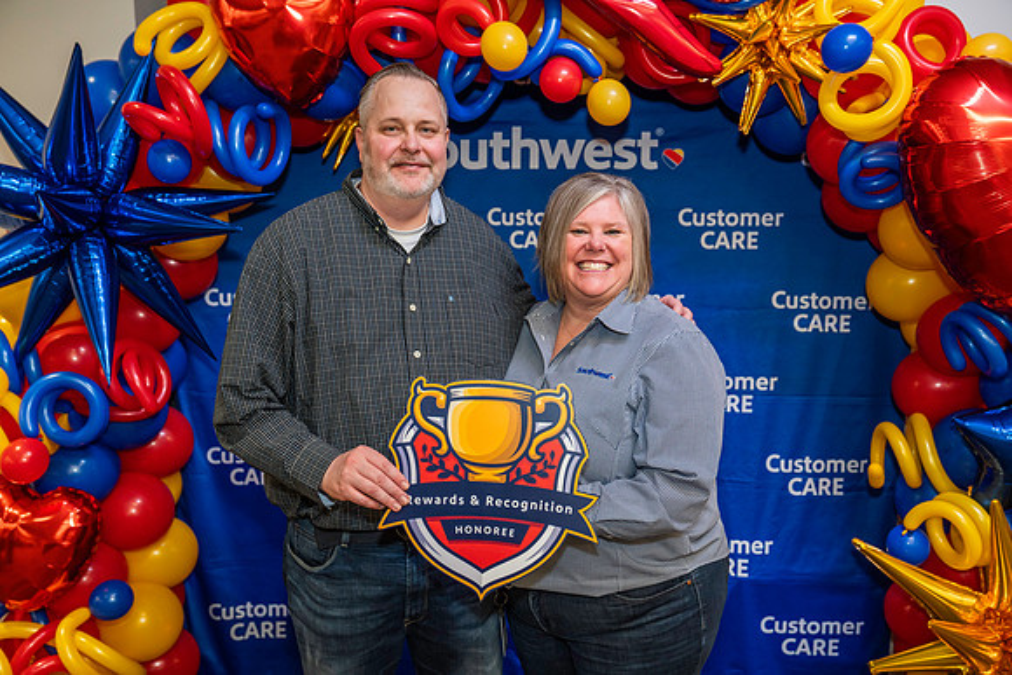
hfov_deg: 51.9
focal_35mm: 37
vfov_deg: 36.0
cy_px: 338
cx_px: 506
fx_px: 1040
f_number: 4
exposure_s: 1/160
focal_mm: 37
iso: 1250
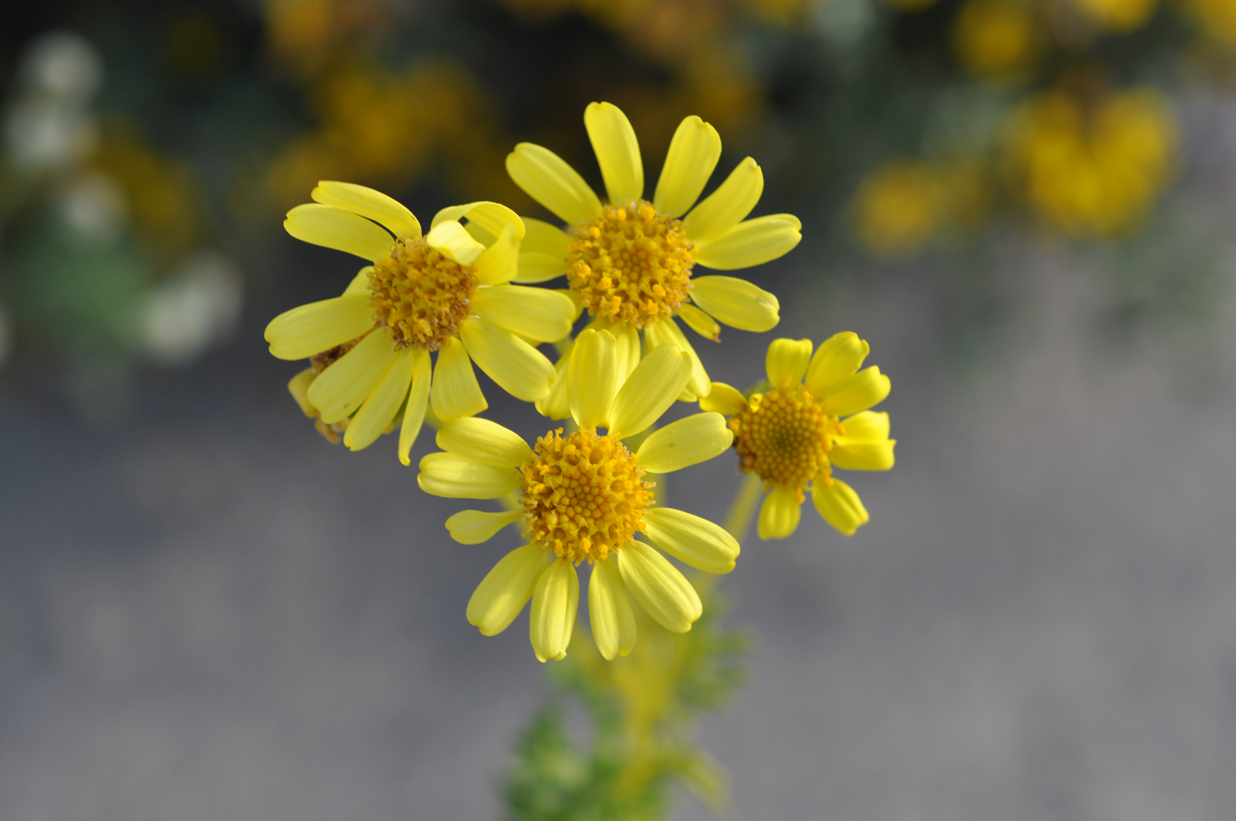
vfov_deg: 15.2
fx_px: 3086
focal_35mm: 90
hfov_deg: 22.6
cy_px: 410
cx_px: 618
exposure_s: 1/500
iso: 220
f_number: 5.6
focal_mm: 60
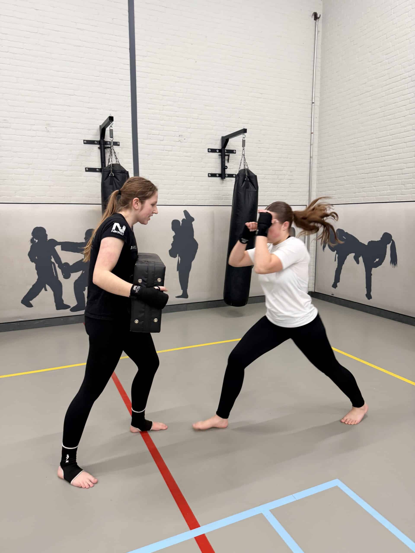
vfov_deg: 71.6
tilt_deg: -7.6
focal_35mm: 24
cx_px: 208
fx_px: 384
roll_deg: +1.8
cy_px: 276
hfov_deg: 56.8
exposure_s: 1/49
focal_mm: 6.76
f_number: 1.78
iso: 100
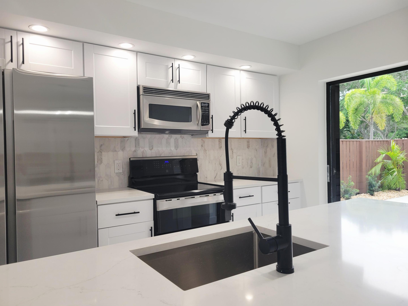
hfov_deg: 67.3
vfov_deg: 53.1
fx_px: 306
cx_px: 204
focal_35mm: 26
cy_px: 153
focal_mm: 5.4
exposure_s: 1/120
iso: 50
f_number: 1.8
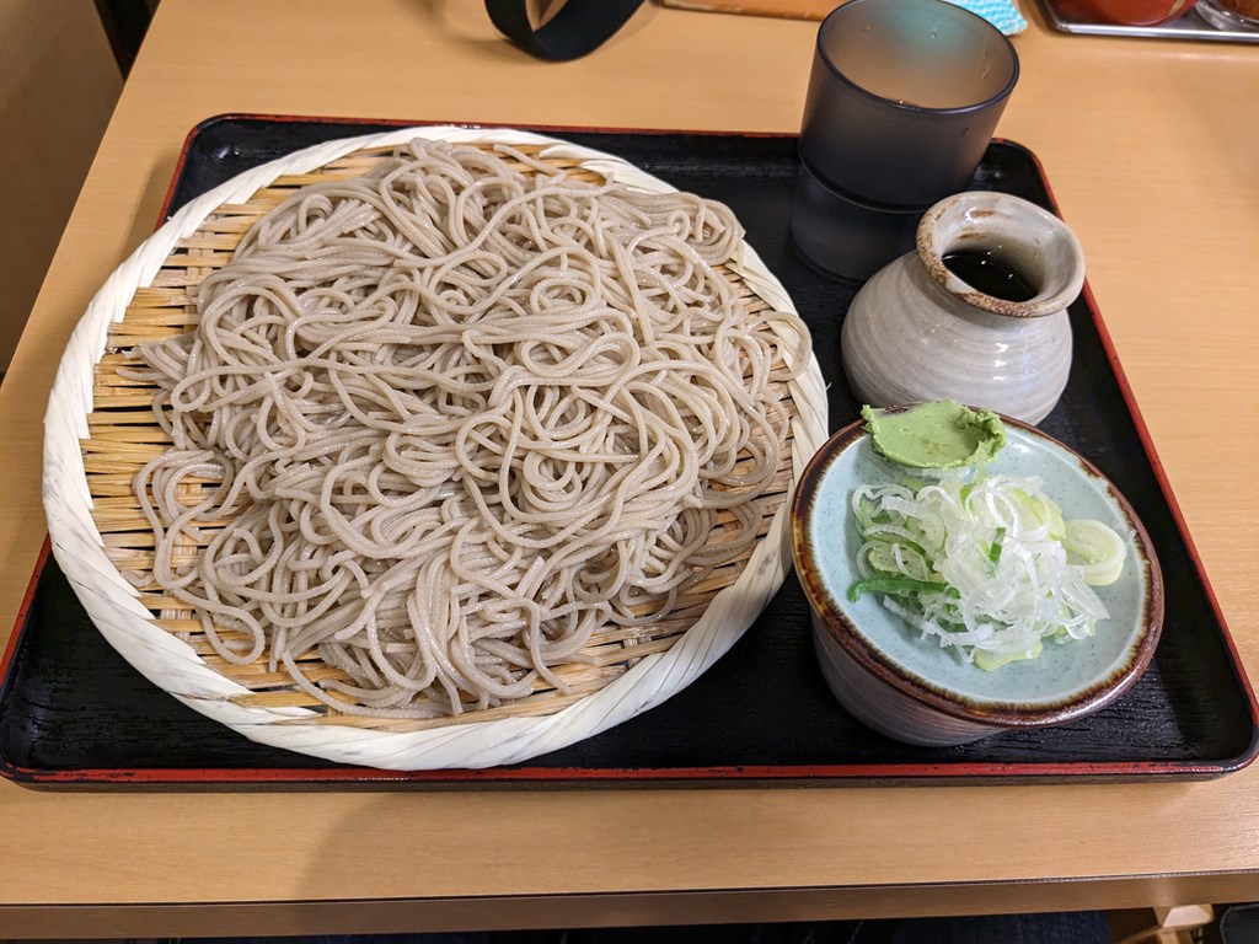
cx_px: 630
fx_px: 982
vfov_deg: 51.4
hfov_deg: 65.3
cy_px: 472
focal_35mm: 27
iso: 255
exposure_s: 1/99.9
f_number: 1.73
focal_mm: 4.38
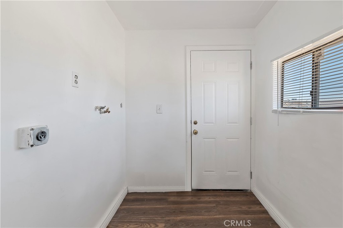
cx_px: 172
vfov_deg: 81.1
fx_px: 133
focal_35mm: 14
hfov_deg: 104.3
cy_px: 114
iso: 500
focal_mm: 14
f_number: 10
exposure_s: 1/20
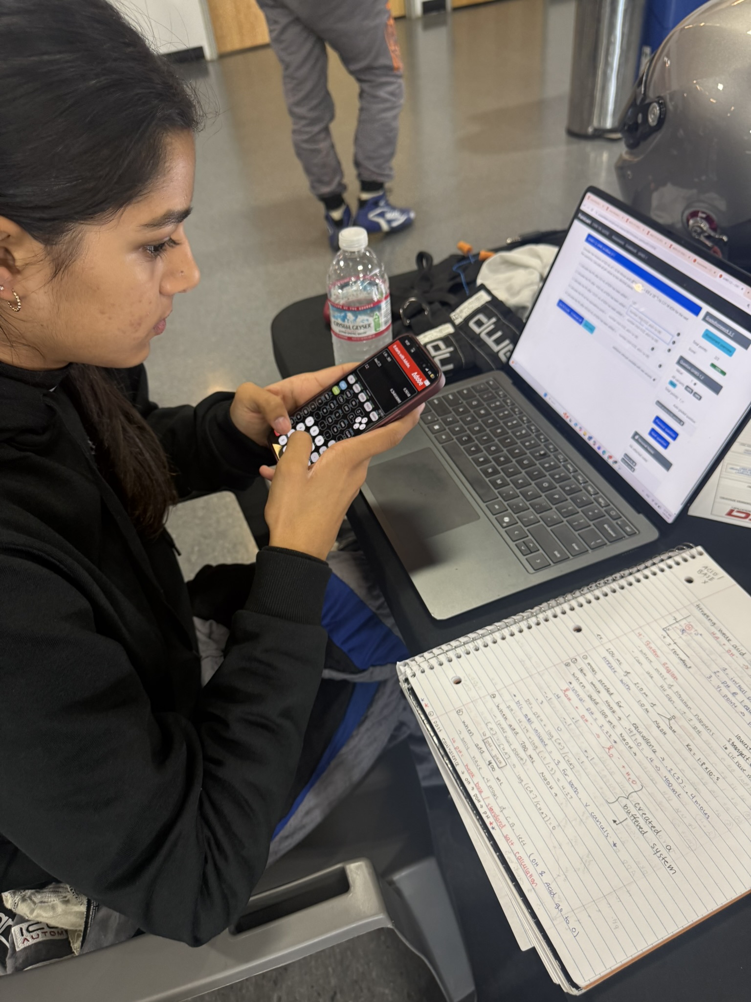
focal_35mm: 24
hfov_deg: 56.8
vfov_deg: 71.6
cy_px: 501
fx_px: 694
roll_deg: +8.2
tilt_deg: -42.4
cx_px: 376
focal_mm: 6.76
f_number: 1.78
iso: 200
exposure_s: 1/120
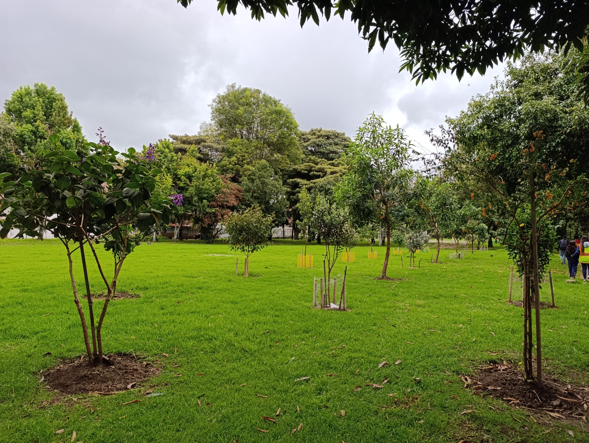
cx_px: 294
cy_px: 222
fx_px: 392
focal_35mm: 23
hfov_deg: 73.8
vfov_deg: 59.0
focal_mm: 6.14
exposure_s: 1/317
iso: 50
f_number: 1.6
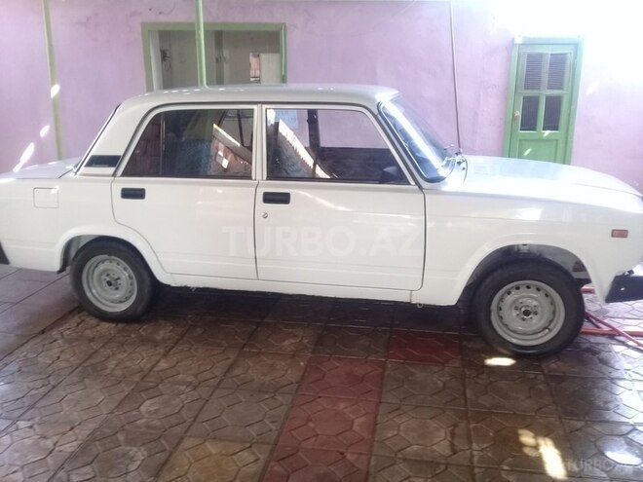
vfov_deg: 45.4
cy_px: 241
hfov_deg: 58.4
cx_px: 322
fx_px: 576
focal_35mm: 31
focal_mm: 3.3
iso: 125
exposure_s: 1/40
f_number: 2.2
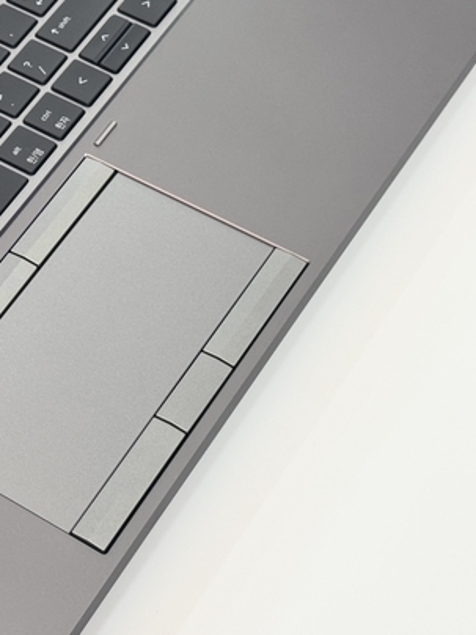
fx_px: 1742
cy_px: 291
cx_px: -53
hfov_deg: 15.2
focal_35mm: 95
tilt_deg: -55.8
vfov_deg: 20.6
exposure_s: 1/110
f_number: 1.78
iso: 100
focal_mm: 6.76
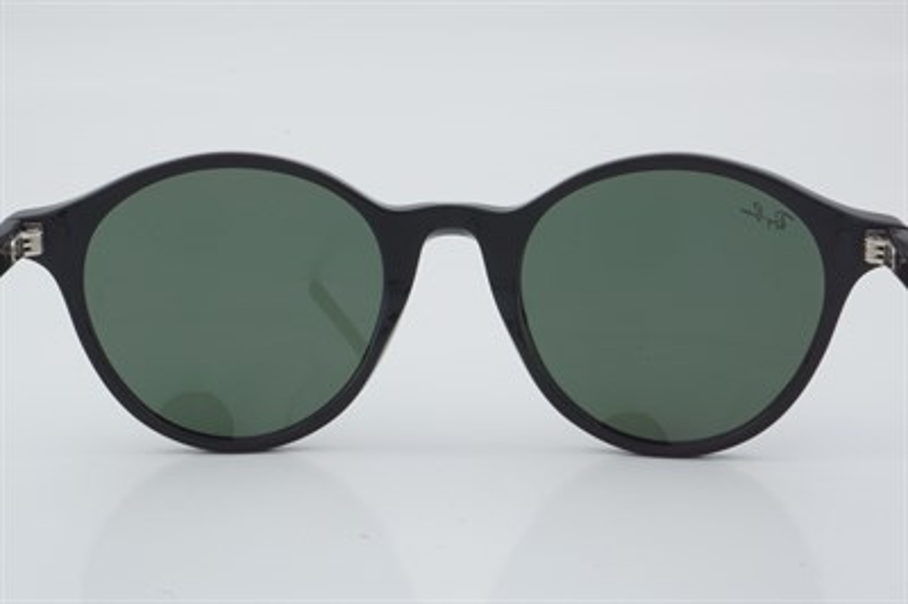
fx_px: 1890
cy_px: 302
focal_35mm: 75
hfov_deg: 27.0
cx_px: 454
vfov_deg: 18.2
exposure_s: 1/4
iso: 100
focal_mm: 50
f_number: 29
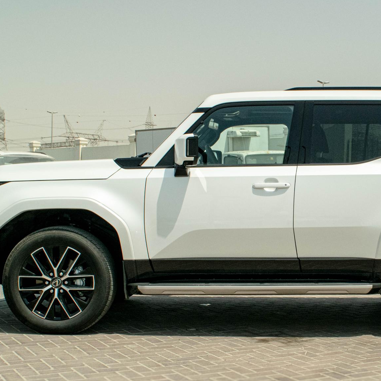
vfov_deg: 30.0
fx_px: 710
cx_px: 320
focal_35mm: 57
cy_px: 202
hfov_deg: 29.2
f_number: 11
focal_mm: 18
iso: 400
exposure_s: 1/400
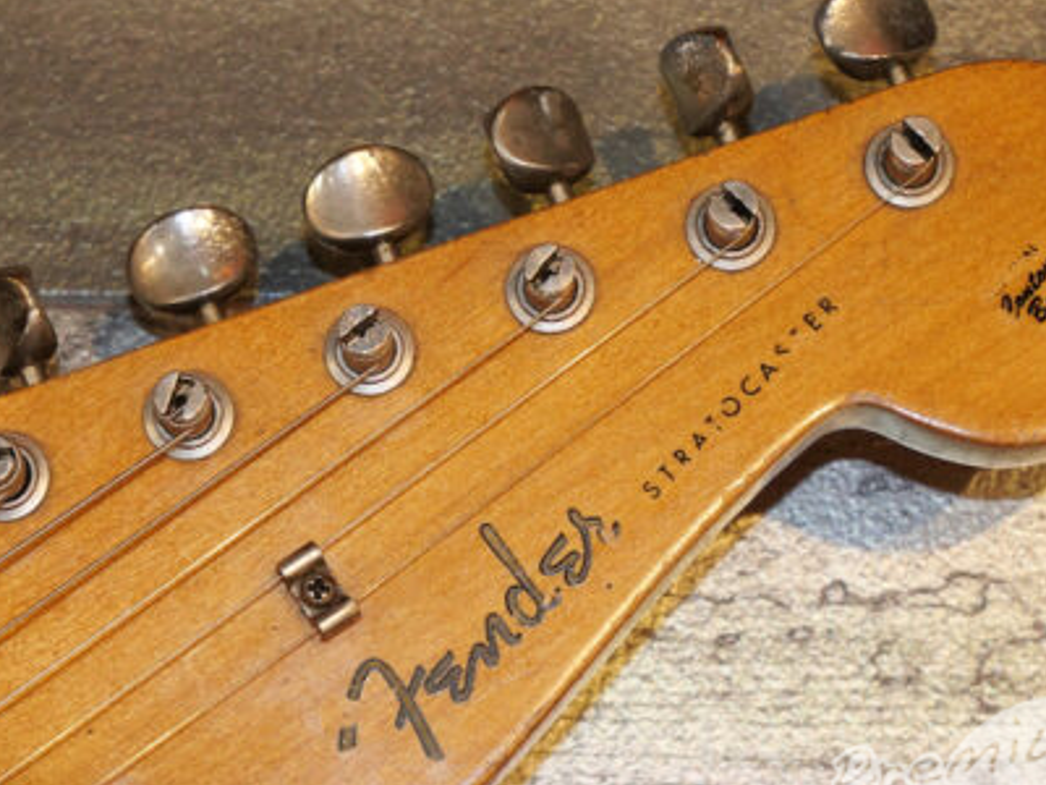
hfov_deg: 15.4
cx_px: 468
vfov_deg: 11.6
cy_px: 481
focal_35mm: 128
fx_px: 3868
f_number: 5.6
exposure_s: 1/50
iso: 800
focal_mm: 32
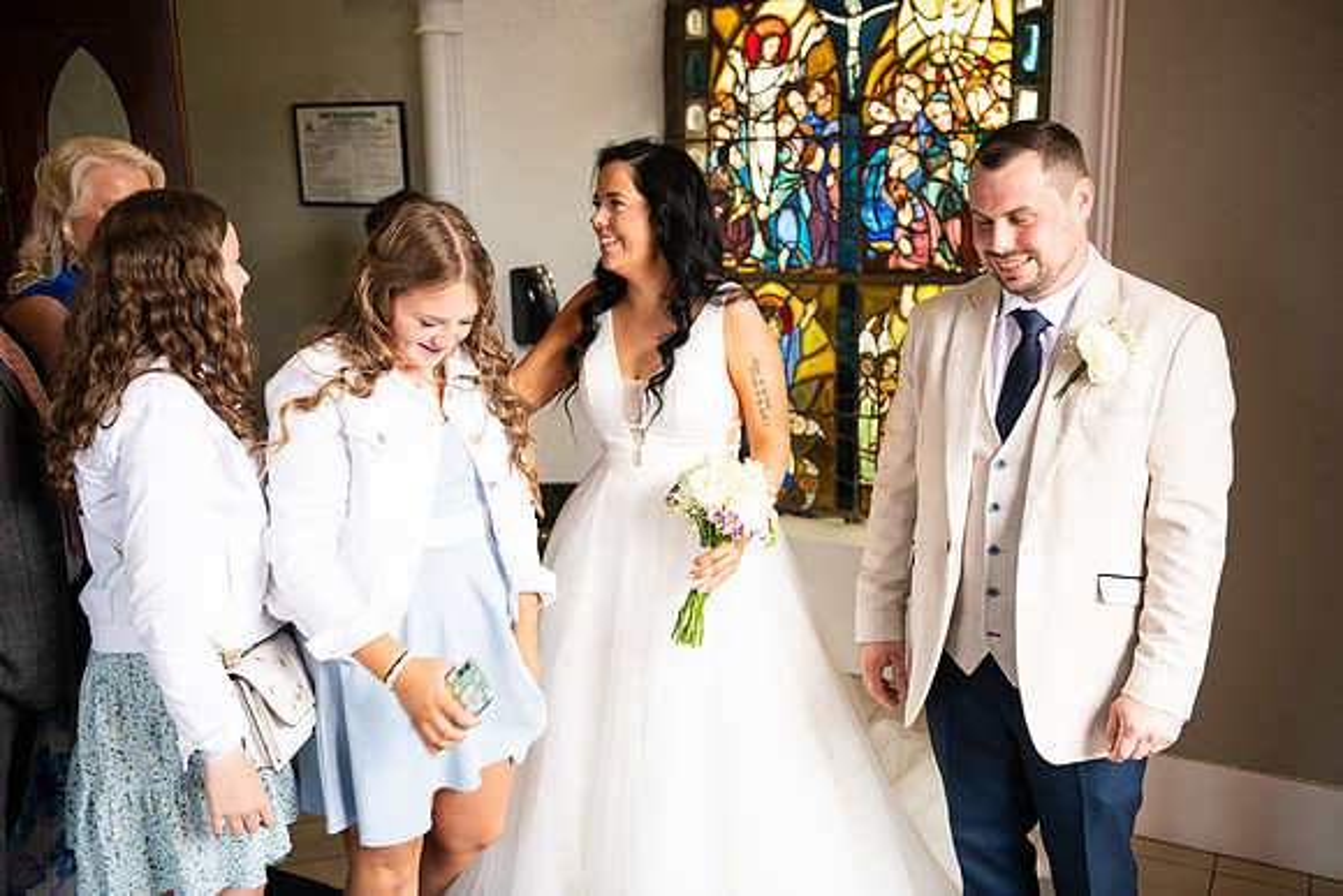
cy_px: 448
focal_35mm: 35
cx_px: 672
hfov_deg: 54.4
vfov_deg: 37.9
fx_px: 1306
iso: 640
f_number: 3.5
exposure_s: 1/160
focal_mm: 35
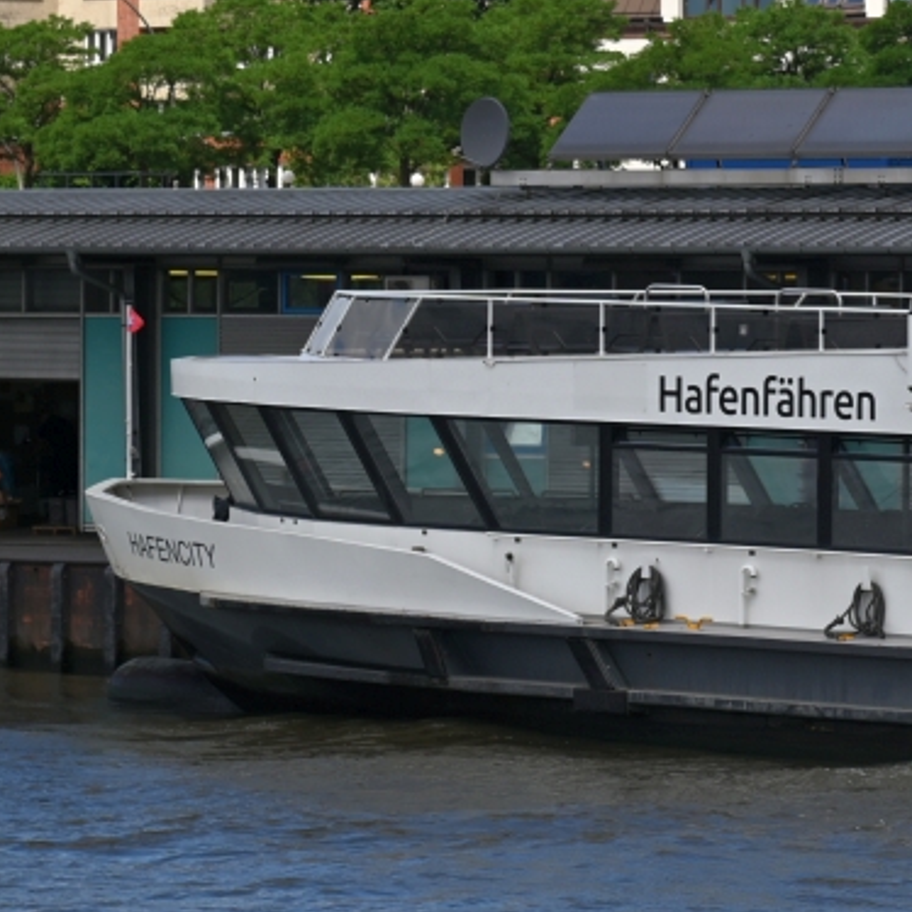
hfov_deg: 7.6
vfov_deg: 7.7
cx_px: 1219
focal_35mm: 228
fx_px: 6796
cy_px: 265
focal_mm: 98
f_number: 5.6
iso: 100
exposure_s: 1/500
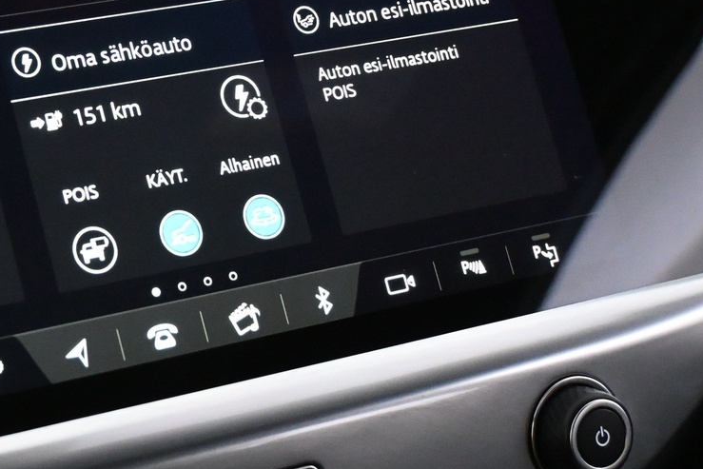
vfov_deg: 13.2
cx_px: 101
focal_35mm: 104
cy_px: 155
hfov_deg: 19.4
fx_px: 2022
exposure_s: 1/60
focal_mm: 31.5
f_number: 5
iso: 4500
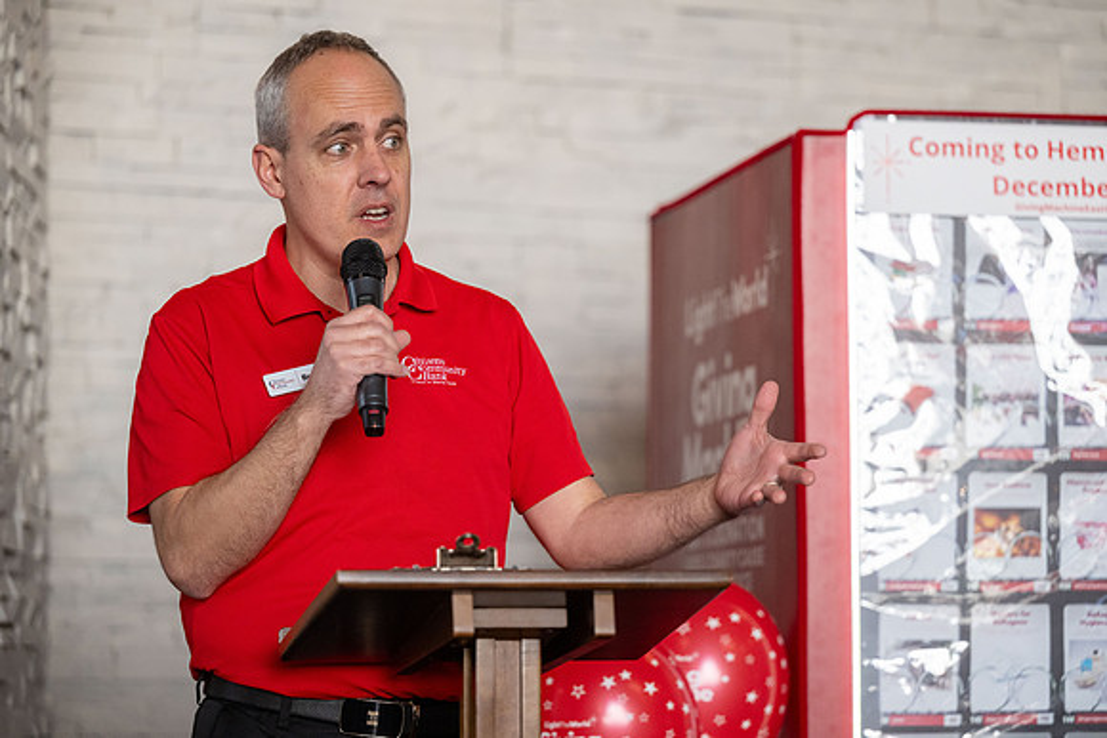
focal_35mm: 120
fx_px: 3691
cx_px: 554
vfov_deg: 11.4
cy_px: 369
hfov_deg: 17.1
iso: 1600
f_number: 2.8
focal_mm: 120
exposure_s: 1/500
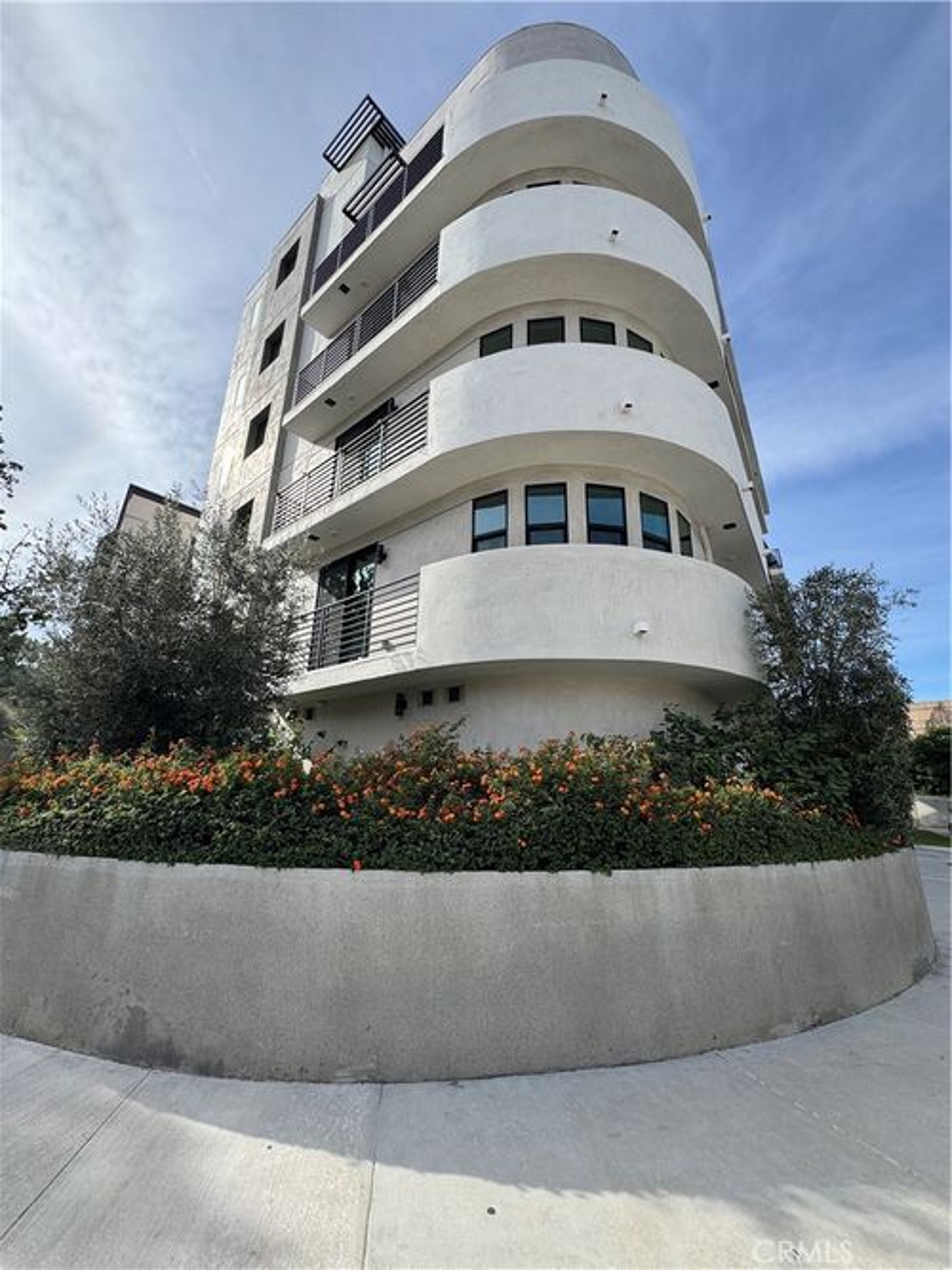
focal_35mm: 14
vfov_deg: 102.1
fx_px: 514
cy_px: 635
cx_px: 476
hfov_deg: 85.7
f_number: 2.2
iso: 40
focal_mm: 2.22
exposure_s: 1/1048
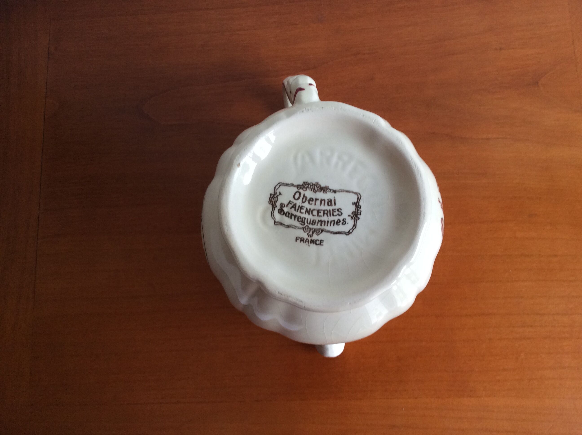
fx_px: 537
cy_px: 218
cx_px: 291
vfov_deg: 44.1
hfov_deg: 56.9
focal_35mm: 32
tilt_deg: -80.9
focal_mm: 3.3
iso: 64
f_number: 2.4
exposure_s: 1/25
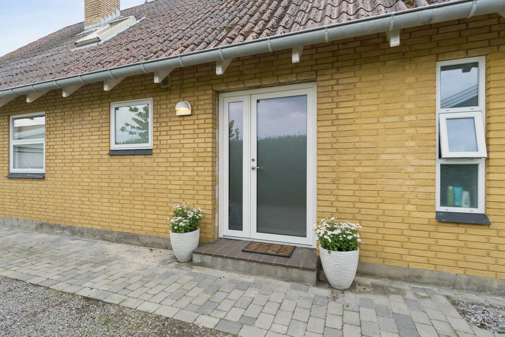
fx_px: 231
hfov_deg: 95.0
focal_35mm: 16
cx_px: 252
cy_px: 168
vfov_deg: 72.1
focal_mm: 11
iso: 200
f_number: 8
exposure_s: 1/80
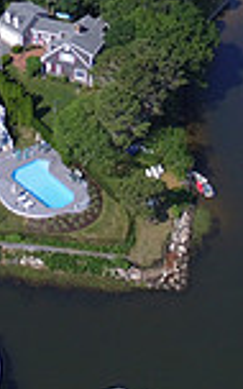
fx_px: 858
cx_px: 64
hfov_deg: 16.0
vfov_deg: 22.7
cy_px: -119
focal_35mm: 81
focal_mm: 3.61
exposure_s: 1/997
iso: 100
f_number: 2.8
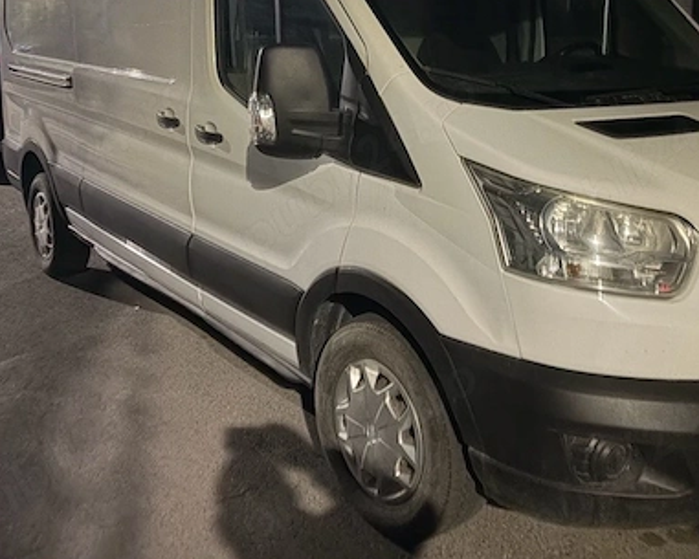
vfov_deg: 36.9
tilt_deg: -6.8
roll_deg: +1.4
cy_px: 176
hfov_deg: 45.4
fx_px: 828
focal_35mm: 40
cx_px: 431
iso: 1000
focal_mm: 5.96
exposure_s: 1/20
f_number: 1.6
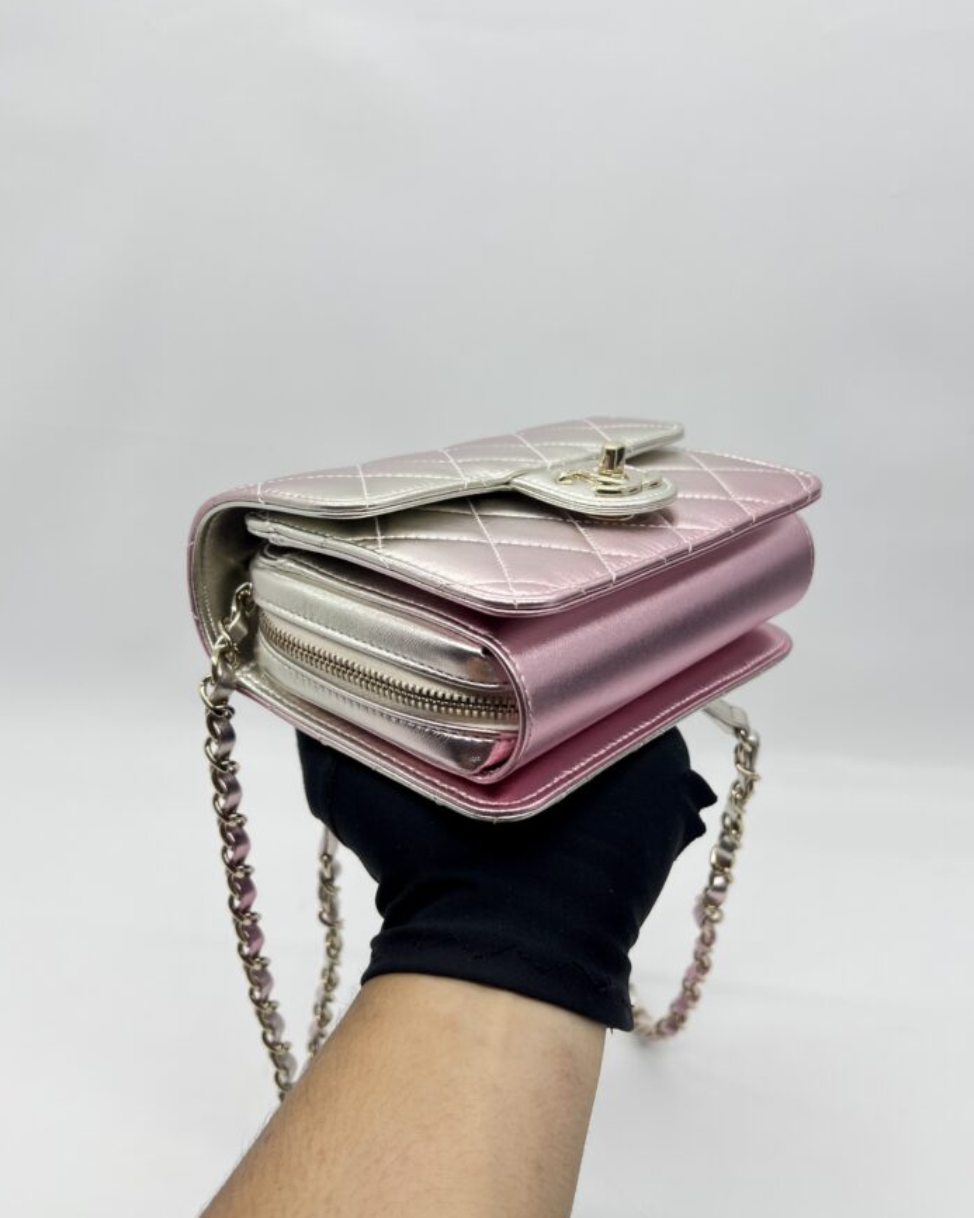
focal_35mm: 30
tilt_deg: -23.9
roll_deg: +2.0
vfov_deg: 58.8
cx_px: 505
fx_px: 1081
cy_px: 592
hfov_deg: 48.5
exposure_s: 1/136
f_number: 1.5
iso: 32
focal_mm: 5.7
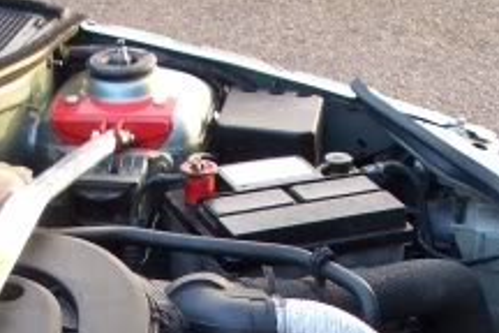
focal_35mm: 108
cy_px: 426
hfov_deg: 18.8
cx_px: 109
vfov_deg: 12.3
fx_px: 1497
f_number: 2.6
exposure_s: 1/80
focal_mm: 5.8
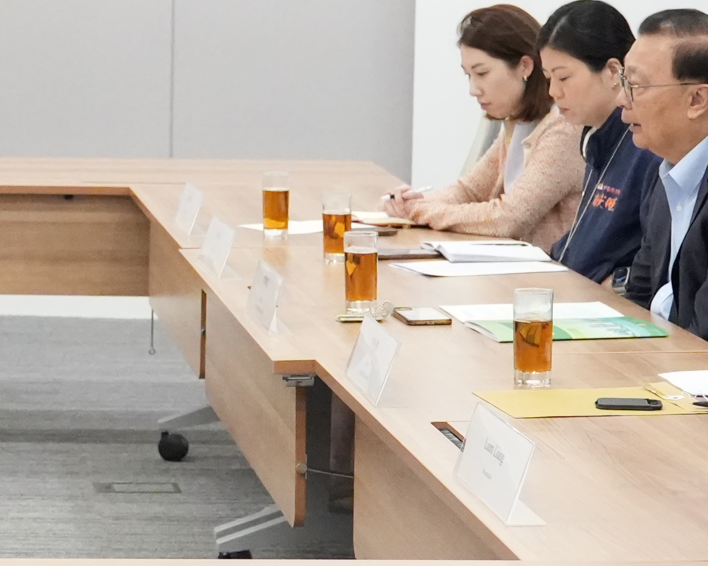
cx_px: -134
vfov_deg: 11.6
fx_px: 2787
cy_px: 185
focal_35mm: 133
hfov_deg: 14.1
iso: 10000
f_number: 4
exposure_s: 1/250
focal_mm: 29
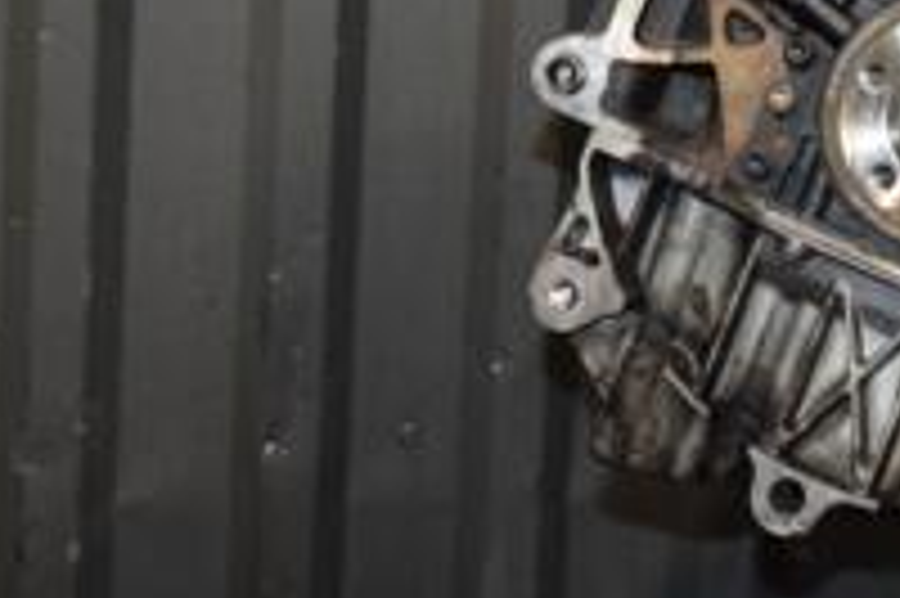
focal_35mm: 108
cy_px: -157
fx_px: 2698
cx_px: 999
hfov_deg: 18.2
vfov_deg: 12.3
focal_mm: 24
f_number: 5
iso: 800
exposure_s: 1/60
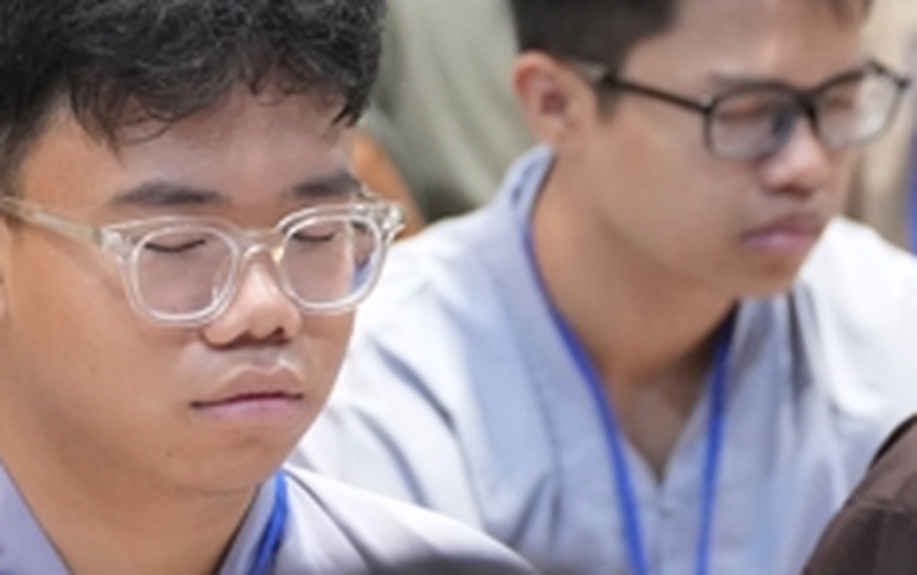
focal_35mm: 354
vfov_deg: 3.7
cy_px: 461
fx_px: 8853
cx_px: -96
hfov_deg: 5.9
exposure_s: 1/200
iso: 4000
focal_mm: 83
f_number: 2.8
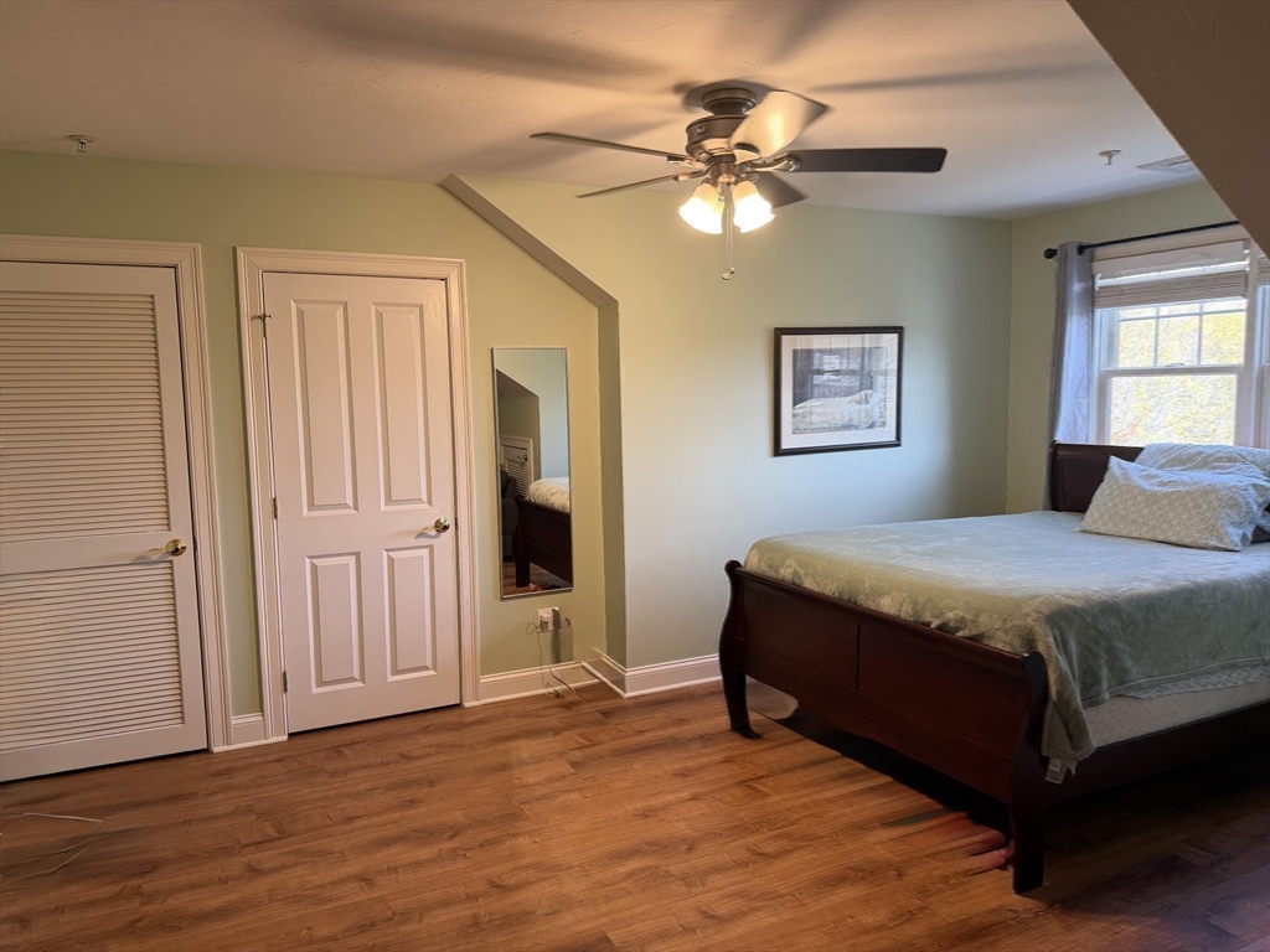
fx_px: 881
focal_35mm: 24
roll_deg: +0.4
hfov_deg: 71.6
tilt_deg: -6.7
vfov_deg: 56.8
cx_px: 635
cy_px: 476
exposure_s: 1/121
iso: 100
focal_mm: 6.76
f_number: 1.78
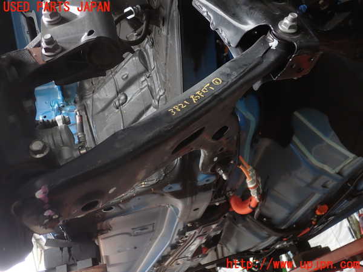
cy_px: 136
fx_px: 315
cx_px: 182
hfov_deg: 60.0
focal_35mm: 30
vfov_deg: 46.8
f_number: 2.3
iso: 160
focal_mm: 5.4
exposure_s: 1/60
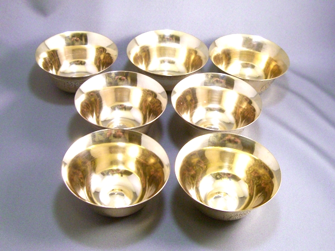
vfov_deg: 37.7
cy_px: 126
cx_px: 168
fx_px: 368
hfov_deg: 49.0
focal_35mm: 38
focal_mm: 7.9
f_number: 2.8
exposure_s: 1/80
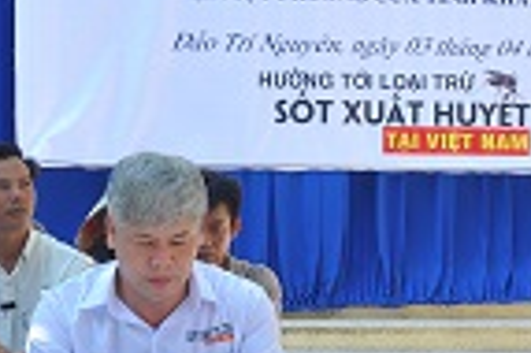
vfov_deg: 9.6
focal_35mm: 143
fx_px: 2107
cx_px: 382
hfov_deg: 14.3
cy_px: 91
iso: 200
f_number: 10
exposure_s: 1/50
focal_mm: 34
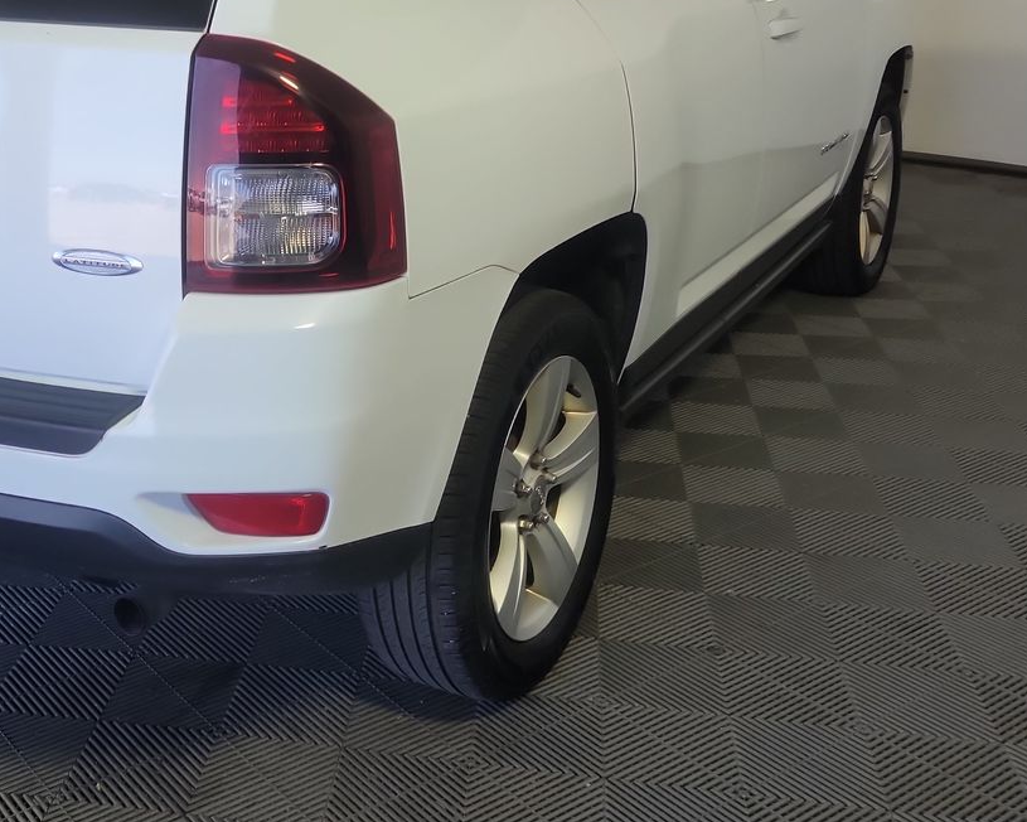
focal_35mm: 46
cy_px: 222
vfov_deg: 32.2
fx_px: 1398
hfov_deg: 39.4
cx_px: 278
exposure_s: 1/119
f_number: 1.8
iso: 59
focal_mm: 6.7
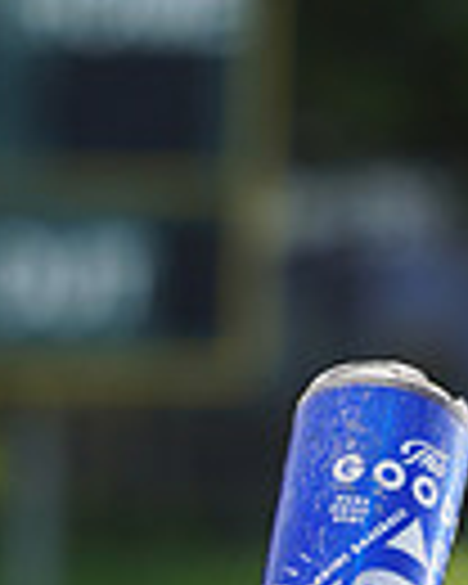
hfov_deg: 1.6
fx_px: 16275
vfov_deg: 2.1
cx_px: -164
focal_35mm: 940
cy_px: 1282
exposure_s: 1/250
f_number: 8
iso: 100
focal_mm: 224
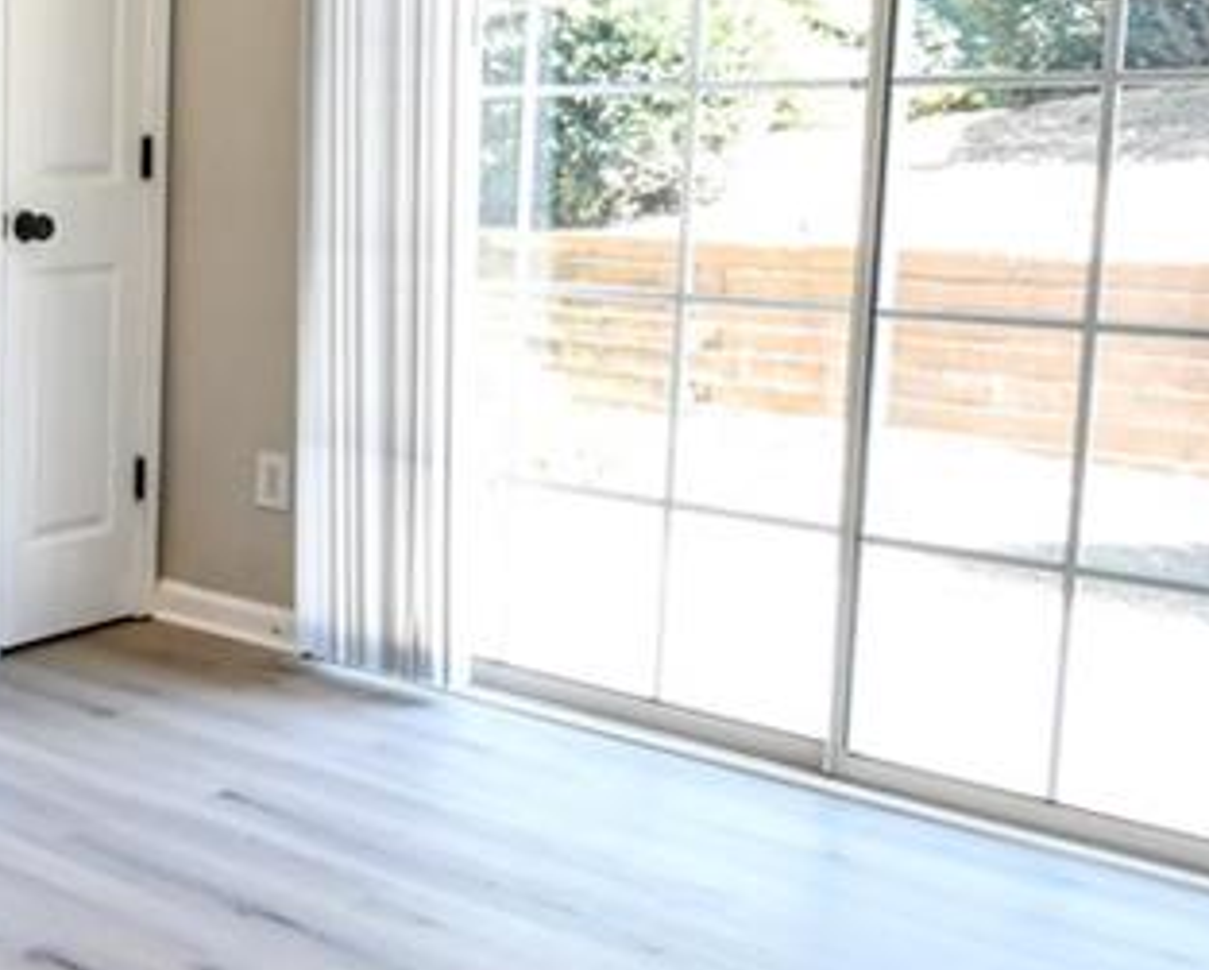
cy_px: 313
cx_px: -479
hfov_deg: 29.5
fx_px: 1647
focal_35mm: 46
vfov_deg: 32.5
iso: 100
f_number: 5.6
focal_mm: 10
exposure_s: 1/13
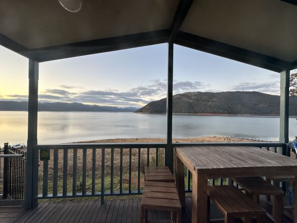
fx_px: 120
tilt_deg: -0.5
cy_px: 112
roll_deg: -1.2
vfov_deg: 85.7
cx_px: 148
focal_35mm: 14
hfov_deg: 102.1
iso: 80
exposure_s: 1/99
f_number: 2.2
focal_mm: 2.22
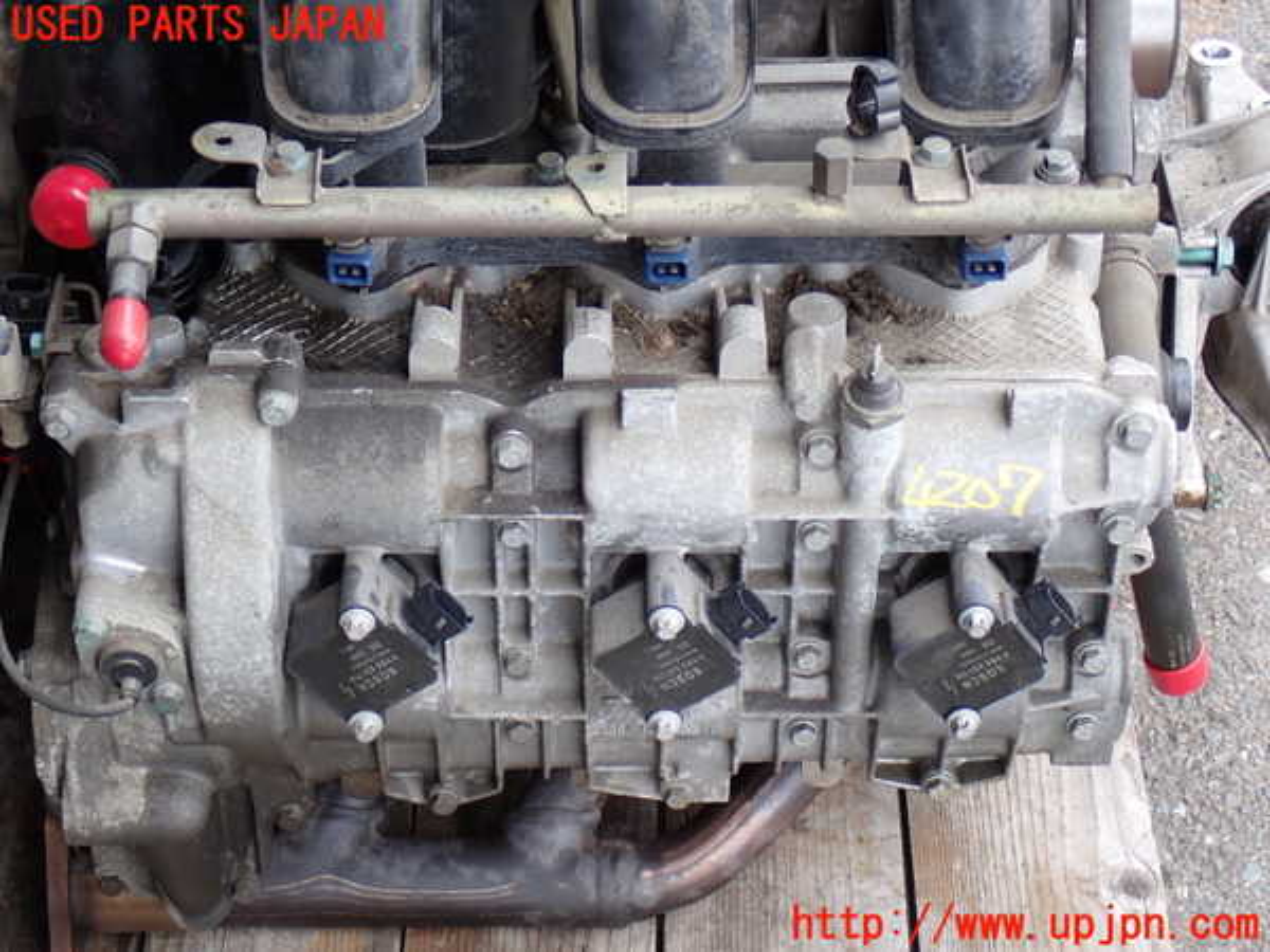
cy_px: 476
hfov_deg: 25.3
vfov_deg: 19.1
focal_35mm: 77
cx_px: 635
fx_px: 2825
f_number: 4.1
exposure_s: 1/125
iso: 200
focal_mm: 13.65
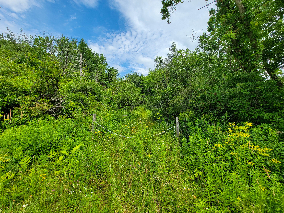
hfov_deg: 106.2
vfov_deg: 89.9
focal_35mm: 13
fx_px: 107
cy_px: 106
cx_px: 142
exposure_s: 1/1500
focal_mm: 2.2
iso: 50
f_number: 2.2
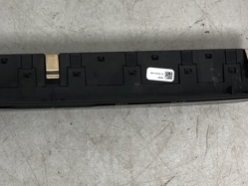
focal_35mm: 72
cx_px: 46
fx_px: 516
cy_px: 91
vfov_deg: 20.5
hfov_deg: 26.5
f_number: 1.8
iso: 40
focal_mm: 4
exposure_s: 1/25
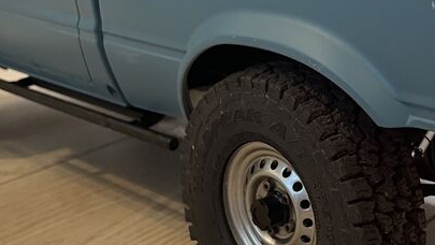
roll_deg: +0.2
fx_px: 808
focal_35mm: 70
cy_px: 28
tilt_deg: -11.5
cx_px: 367
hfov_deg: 29.2
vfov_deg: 17.0
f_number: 1.6
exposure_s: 1/50
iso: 250
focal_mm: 4.2
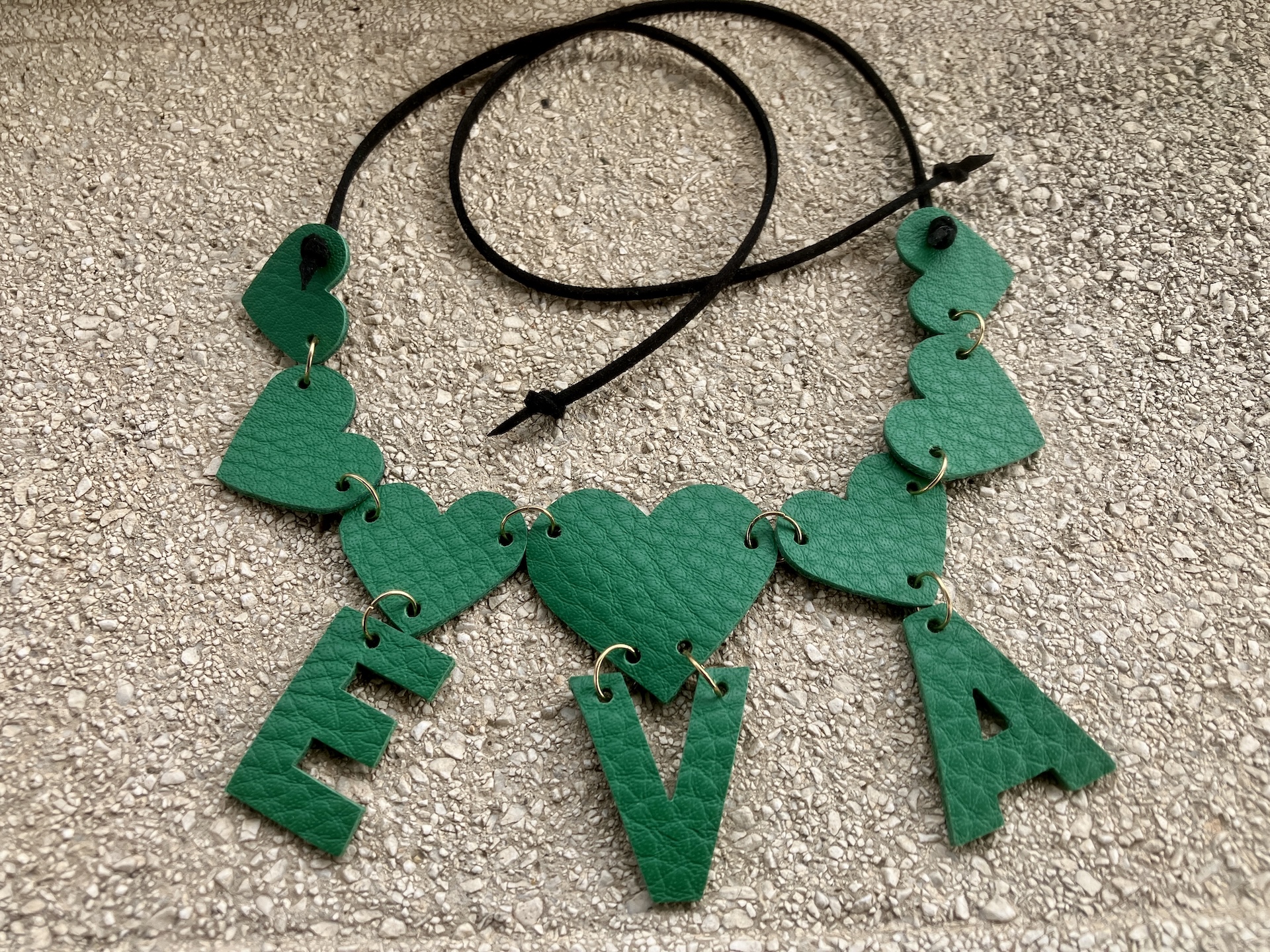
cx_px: 635
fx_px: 1027
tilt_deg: -62.6
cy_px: 476
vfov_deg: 49.7
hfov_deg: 63.4
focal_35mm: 28
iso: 32
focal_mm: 3.99
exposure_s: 1/486
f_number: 1.8
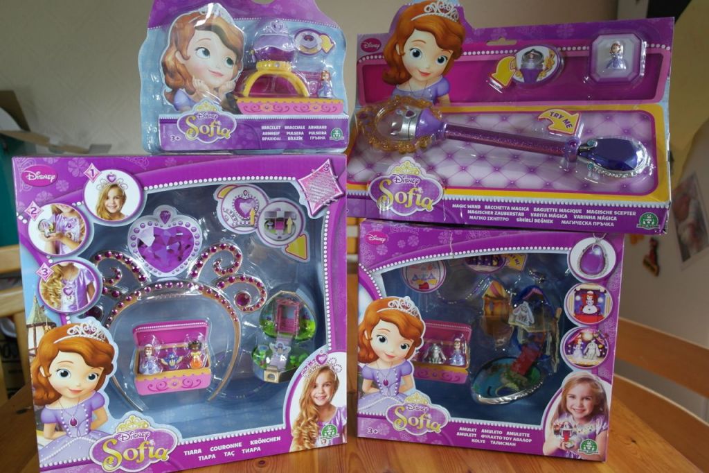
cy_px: 236
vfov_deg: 43.6
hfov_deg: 61.9
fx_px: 591
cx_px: 354
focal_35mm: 30
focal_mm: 20
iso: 400
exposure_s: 1/80
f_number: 3.5
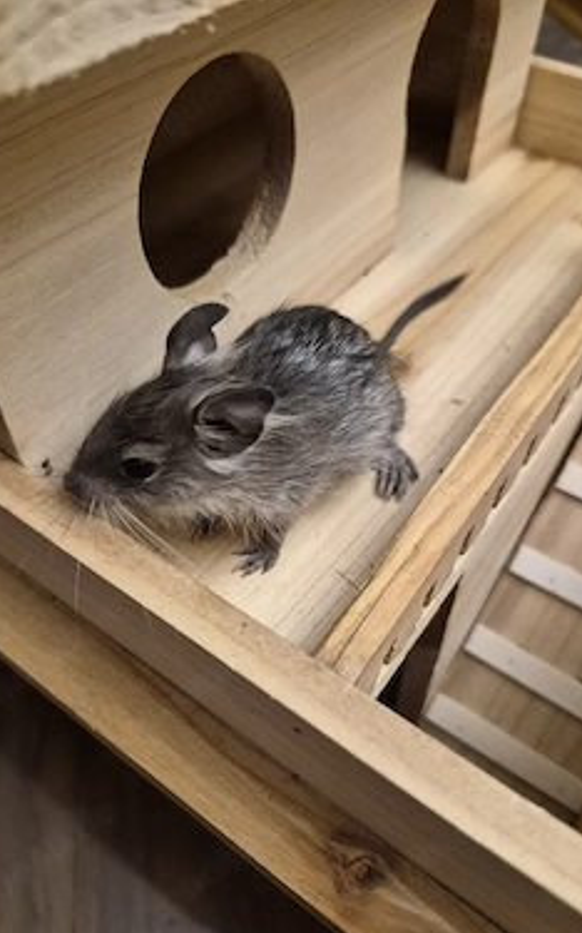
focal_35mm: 26
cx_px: 286
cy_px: 495
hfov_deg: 47.5
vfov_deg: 70.4
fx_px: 661
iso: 800
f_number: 1.8
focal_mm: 5.4
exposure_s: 1/100
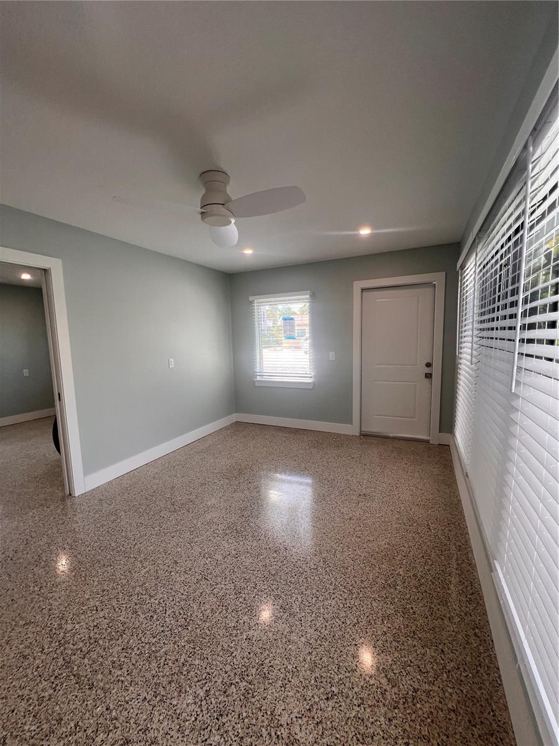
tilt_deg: -3.9
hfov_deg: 89.9
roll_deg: +3.0
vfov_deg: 106.2
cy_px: 373
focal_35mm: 13
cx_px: 280
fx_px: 280
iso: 64
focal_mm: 1.57
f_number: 1.8
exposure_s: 1/120
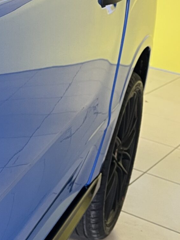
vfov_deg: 21.7
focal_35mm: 89
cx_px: -63
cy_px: 46
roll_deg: -7.0
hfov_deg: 15.7
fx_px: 617
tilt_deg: -12.8
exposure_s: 1/50
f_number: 1.6
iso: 250
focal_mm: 5.1
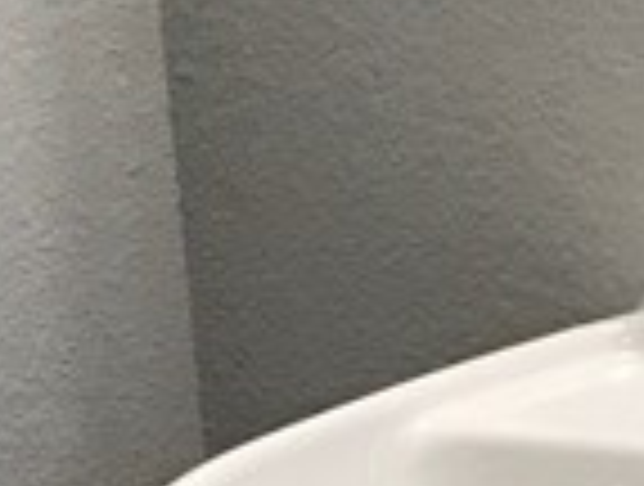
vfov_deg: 7.4
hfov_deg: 9.7
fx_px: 3730
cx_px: -207
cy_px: -54
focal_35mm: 200
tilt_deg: -10.6
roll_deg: +8.6
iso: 25
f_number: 1.8
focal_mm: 3.99
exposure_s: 1/40
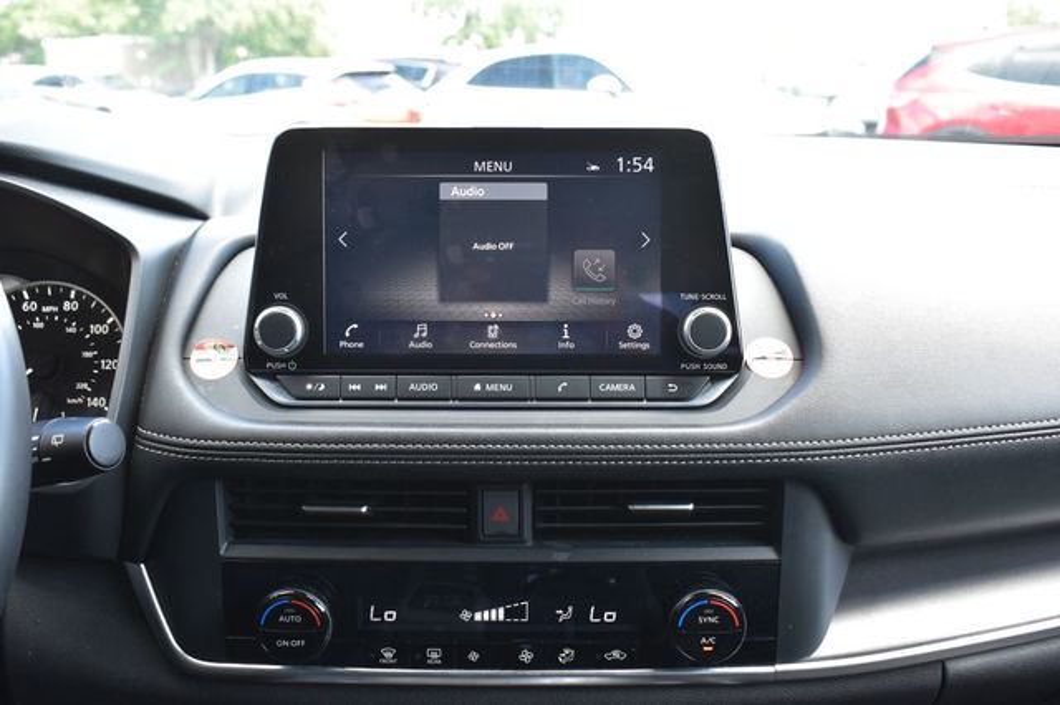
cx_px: 530
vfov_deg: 34.2
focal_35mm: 39
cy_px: 352
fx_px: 1148
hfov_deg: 49.6
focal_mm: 26
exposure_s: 1/50
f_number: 8
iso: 400
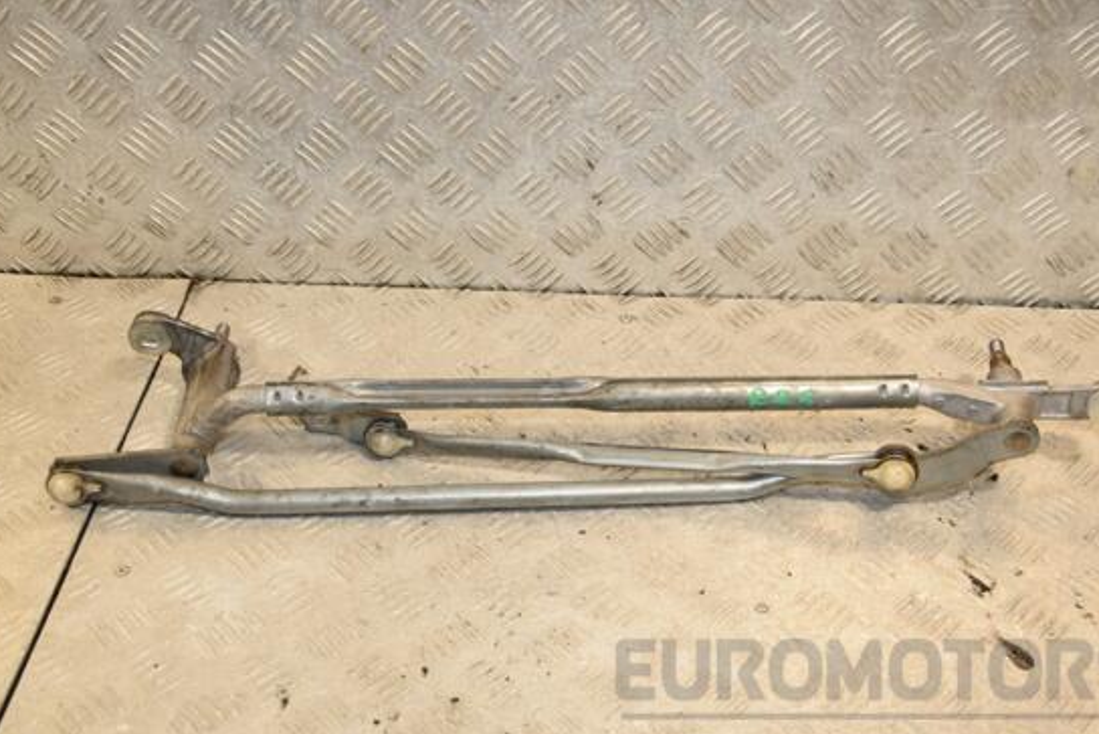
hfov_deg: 45.4
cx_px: 578
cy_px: 400
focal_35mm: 43
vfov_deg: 31.2
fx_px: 1313
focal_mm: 26
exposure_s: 1/200
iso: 800
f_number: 7.1
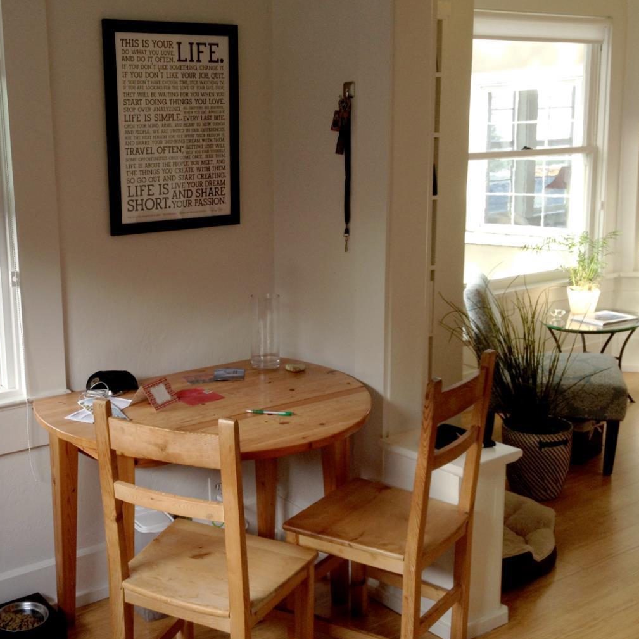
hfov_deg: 36.0
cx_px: 166
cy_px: 325
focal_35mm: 46
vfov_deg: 36.8
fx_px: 961
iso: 50
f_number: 2.4
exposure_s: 1/40
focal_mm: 4.28
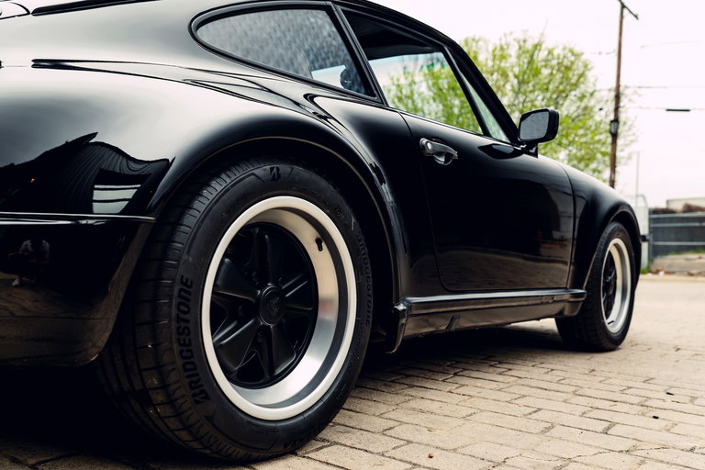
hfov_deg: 54.4
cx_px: 352
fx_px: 685
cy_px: 235
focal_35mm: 35
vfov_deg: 37.9
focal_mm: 35
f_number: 4
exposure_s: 1/50
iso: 200
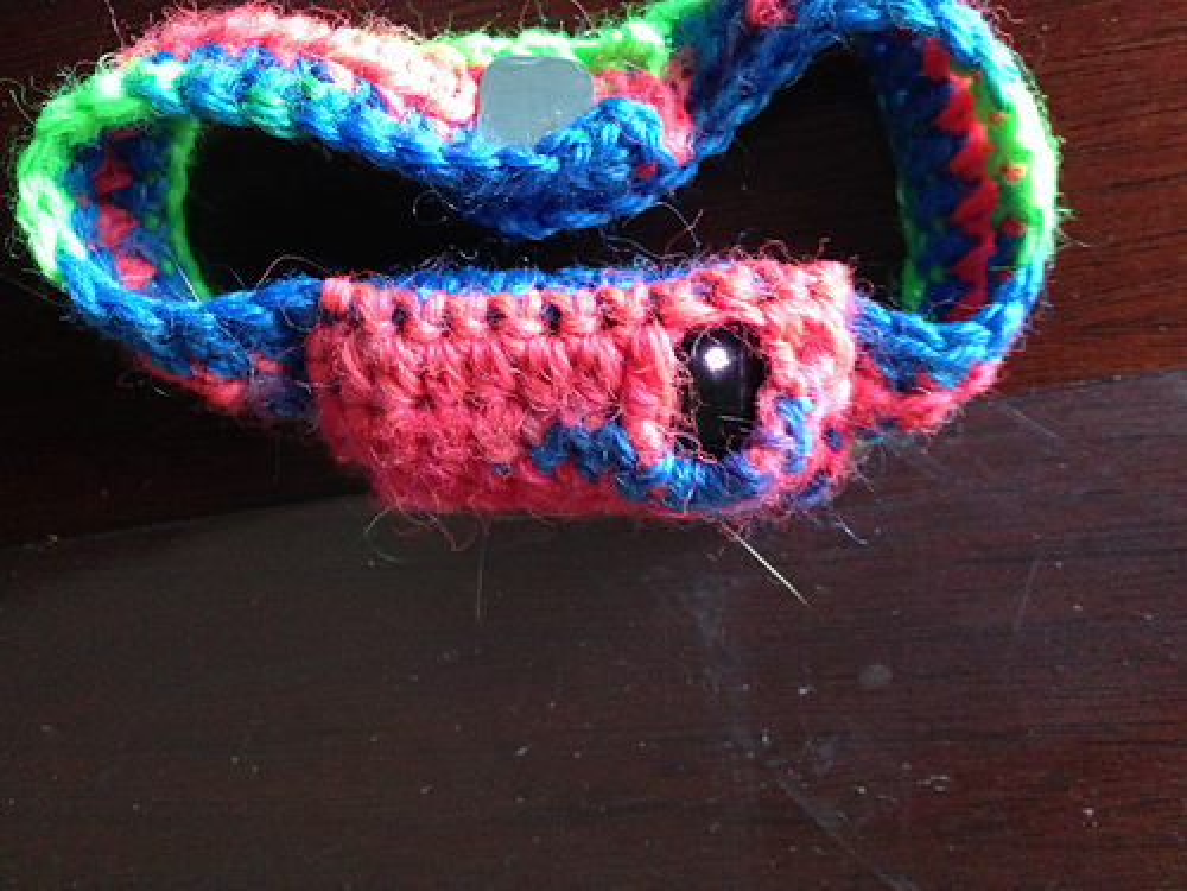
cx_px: 594
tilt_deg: -87.4
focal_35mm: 33
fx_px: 1132
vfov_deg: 42.9
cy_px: 446
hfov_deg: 55.4
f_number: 2.4
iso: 500
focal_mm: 4.12
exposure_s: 1/15
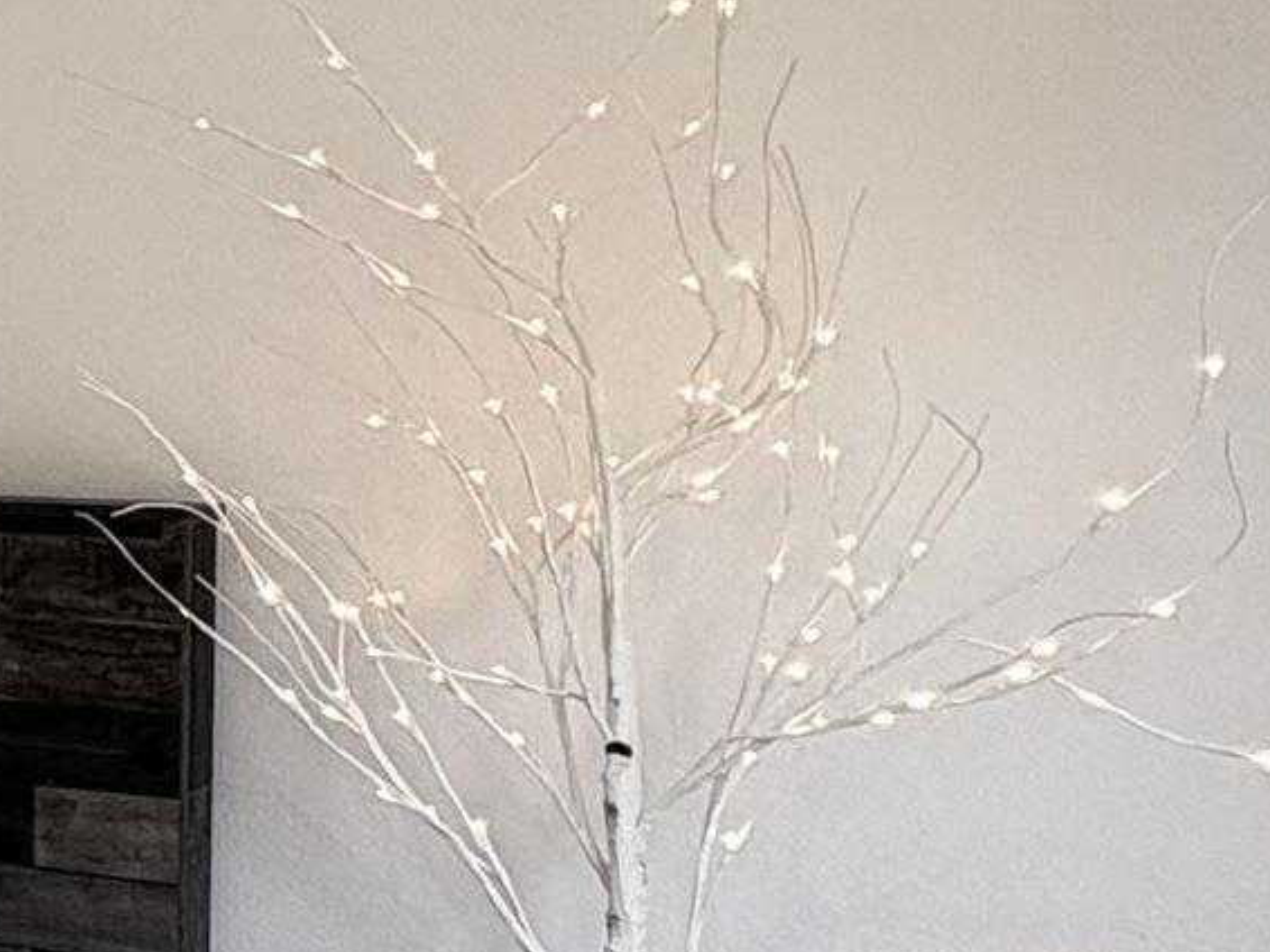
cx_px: -967
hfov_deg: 19.6
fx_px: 2787
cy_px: 465
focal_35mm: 76
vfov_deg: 19.4
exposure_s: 1/120
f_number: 2.2
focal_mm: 2.22
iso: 64
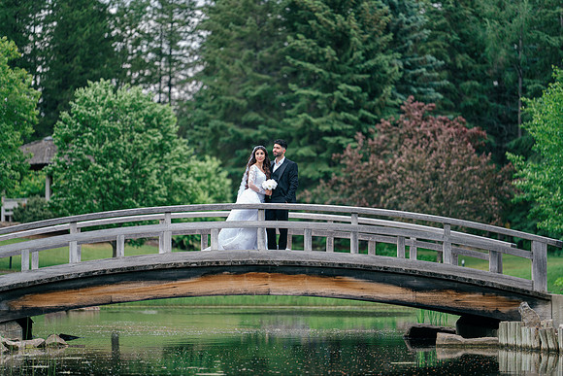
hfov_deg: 13.7
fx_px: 2346
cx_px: 282
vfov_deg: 9.2
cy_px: 188
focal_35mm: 150
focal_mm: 150
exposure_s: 1/200
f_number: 2
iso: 64
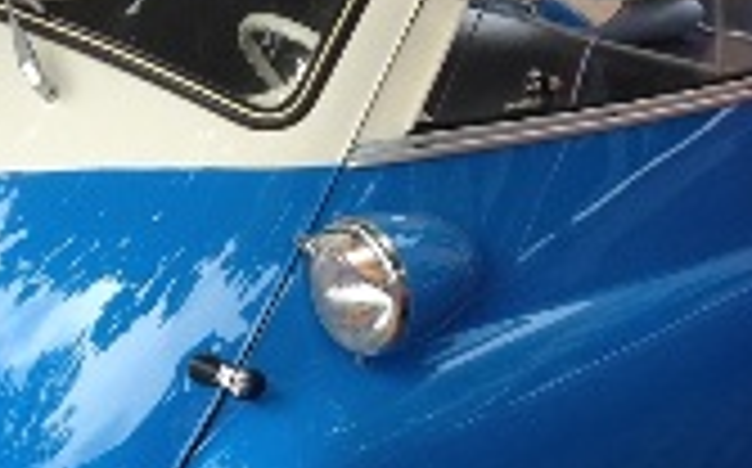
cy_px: 315
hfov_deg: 23.3
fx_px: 1822
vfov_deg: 14.6
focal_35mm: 89
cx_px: 360
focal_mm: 4.28
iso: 50
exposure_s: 1/277
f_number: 2.4
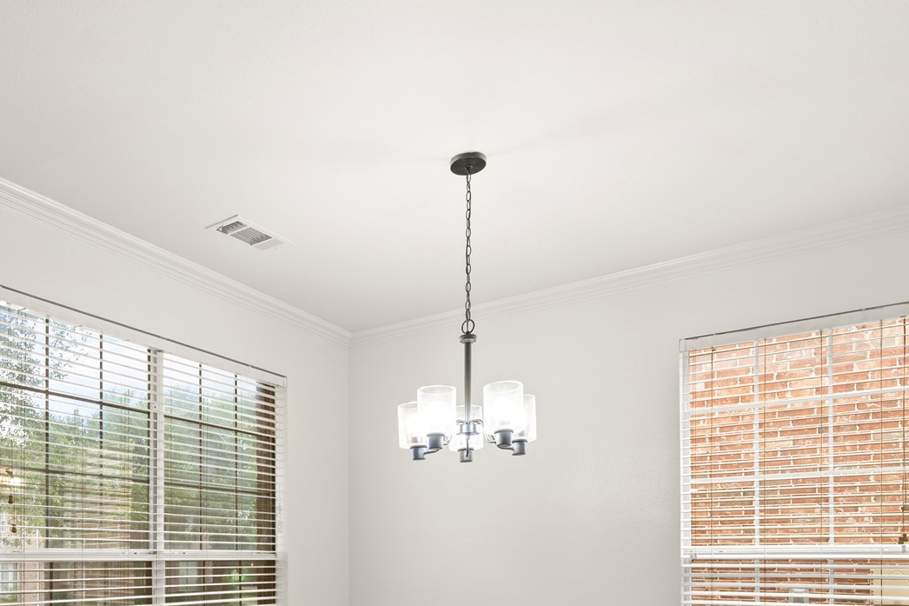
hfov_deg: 65.5
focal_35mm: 27
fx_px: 682
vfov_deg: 43.5
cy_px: 553
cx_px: 298
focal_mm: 13
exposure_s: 1
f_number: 8
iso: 250
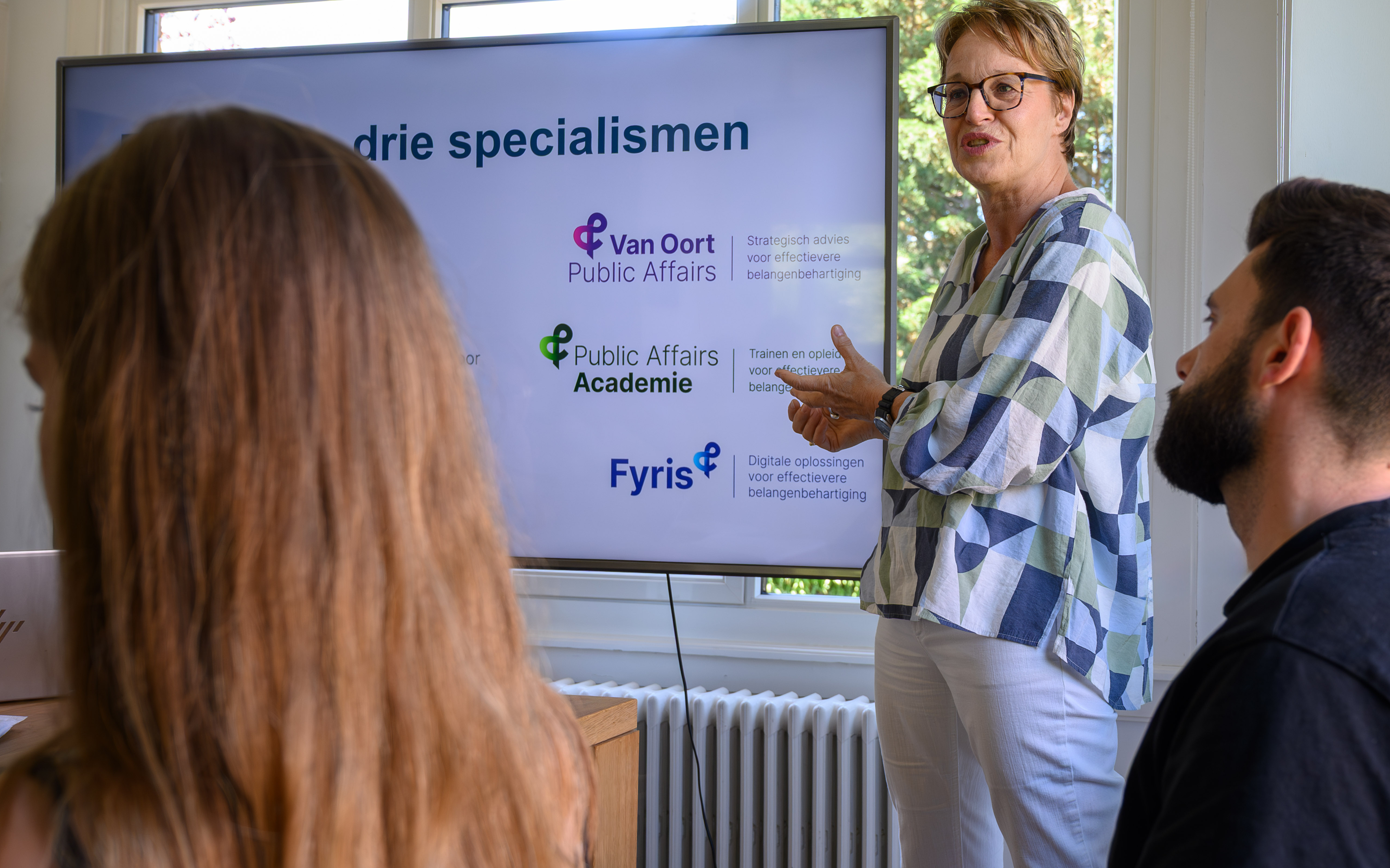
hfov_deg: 53.8
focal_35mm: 36
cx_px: 809
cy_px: 450
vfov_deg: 35.3
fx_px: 1364
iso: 800
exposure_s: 1/100
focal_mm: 30
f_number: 5
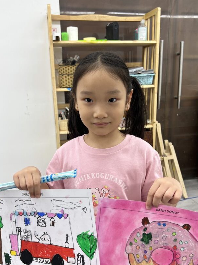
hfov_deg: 44.1
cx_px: 99
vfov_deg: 56.8
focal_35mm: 32
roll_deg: +2.4
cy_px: 138
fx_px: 244
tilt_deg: -14.4
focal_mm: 5.7
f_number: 1.5
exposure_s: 1/100
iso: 32
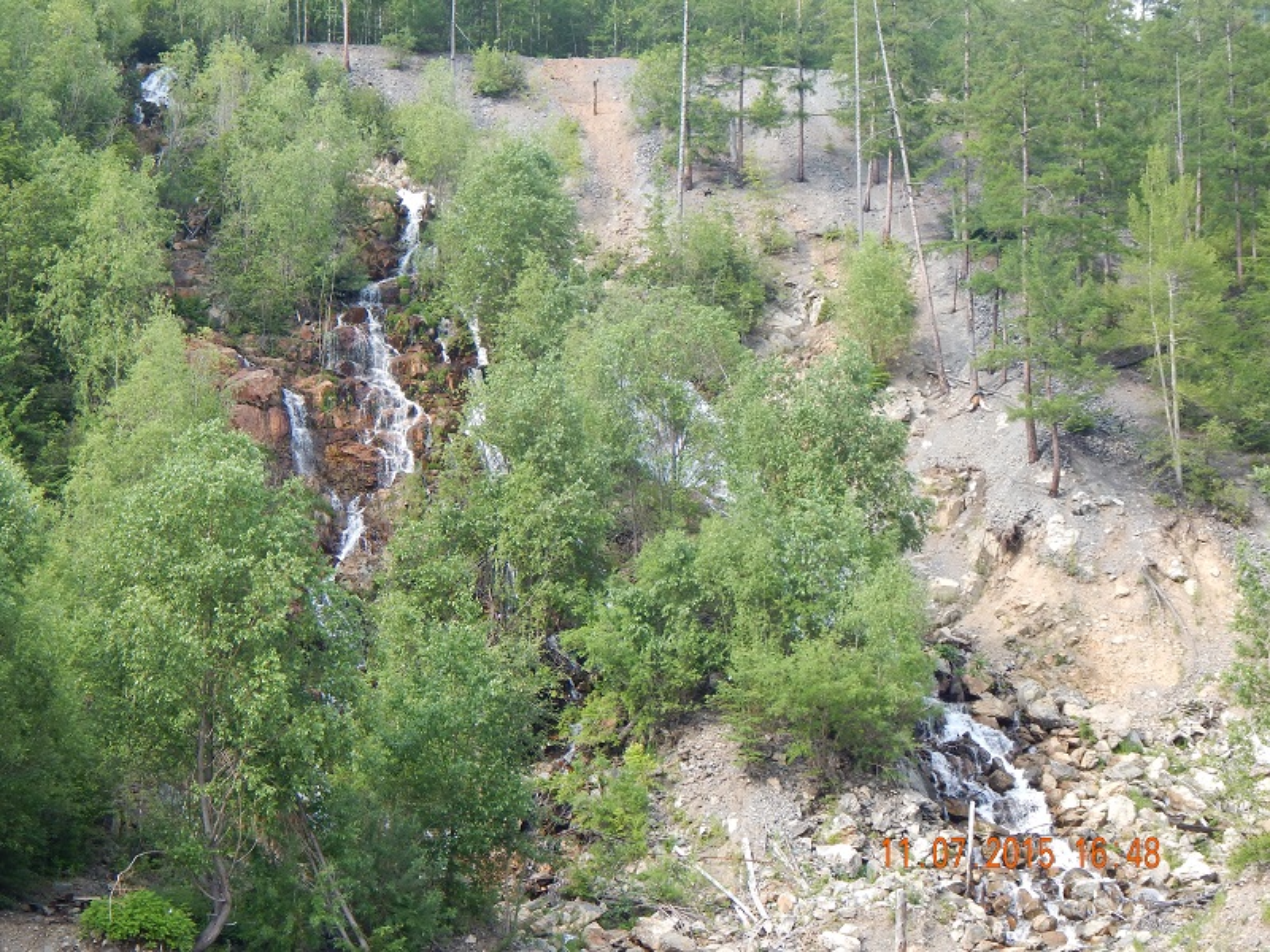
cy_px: 476
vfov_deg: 24.0
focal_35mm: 61
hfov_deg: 31.7
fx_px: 2238
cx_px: 635
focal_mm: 10.9
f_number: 4
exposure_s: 1/200
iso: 125
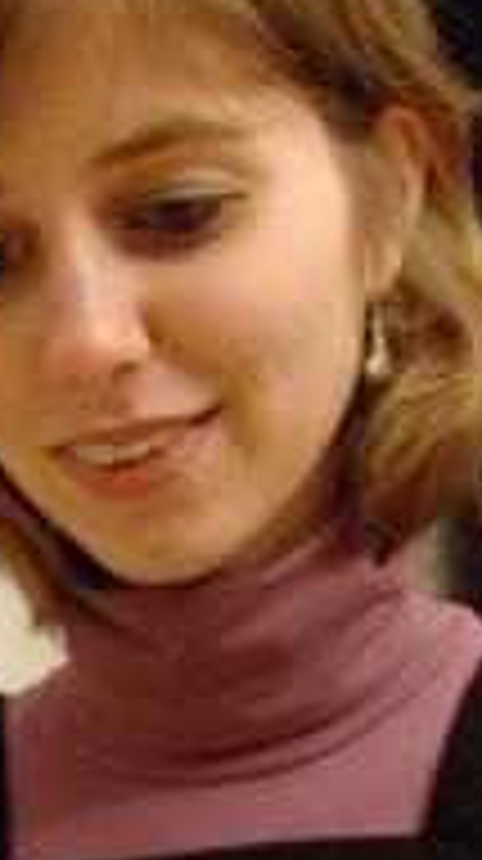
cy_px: 1148
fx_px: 2028
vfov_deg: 21.4
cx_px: -27
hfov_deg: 13.3
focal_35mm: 89
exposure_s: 1/13
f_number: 3.5
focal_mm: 18
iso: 1250
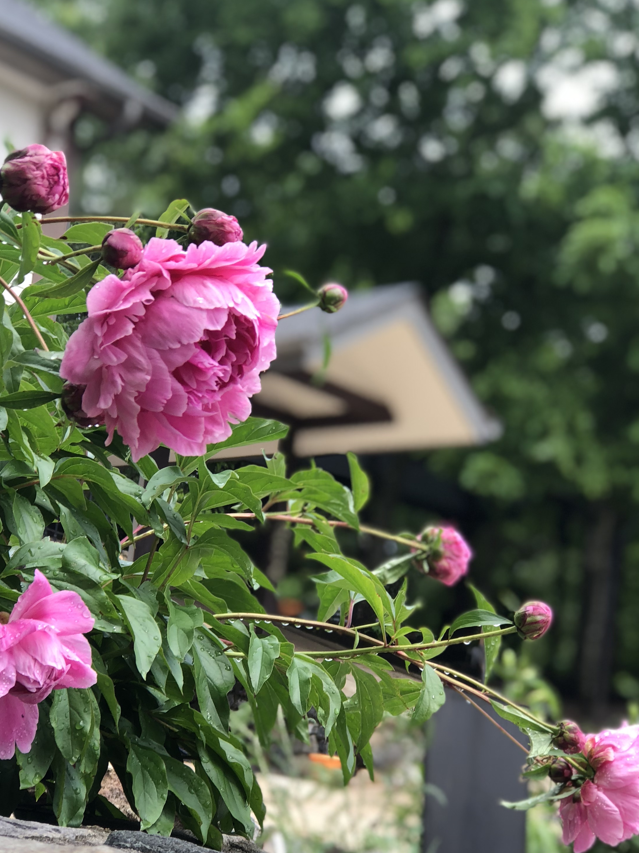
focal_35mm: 79
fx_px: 1944
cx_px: 295
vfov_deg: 24.6
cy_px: 558
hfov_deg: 18.7
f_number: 2.8
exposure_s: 1/199
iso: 20
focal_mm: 6.6
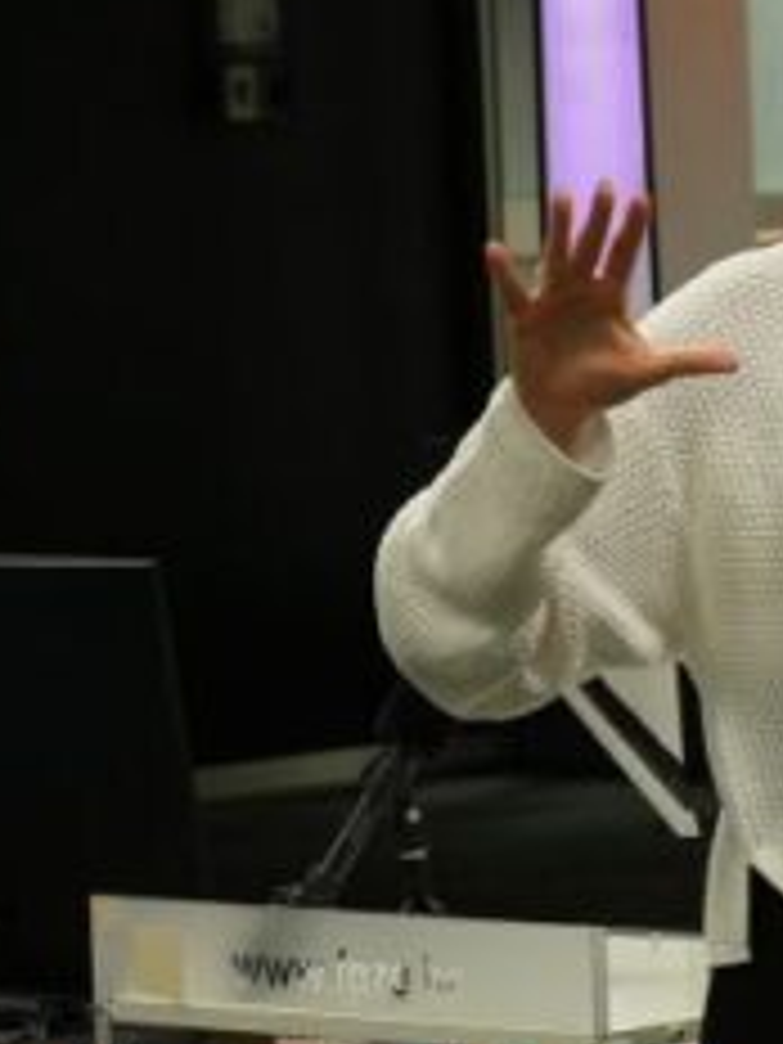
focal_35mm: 271
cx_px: 1836
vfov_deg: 7.3
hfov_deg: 5.3
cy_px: 486
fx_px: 8173
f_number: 4
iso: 1250
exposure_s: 1/160
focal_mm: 42.8
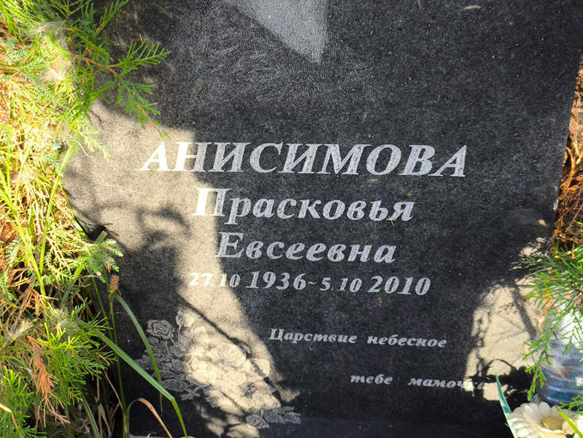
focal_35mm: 50
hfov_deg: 38.2
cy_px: 219
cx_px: 292
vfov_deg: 29.1
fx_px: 842
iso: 64
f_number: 1.7
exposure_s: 1/100
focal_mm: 4.71
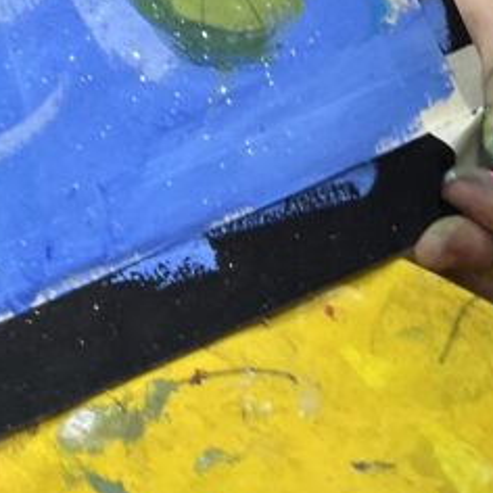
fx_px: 2095
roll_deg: -0.7
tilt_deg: -16.3
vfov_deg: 10.4
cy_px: -891
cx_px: -336
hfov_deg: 12.5
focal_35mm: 130
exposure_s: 1/100
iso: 80
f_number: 1.6
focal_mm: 5.1
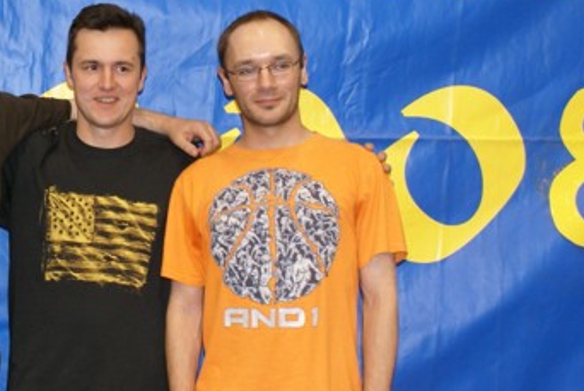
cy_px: 188
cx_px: 82
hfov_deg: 23.1
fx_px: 1397
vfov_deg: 15.9
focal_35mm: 86
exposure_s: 1/30
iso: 400
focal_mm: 28
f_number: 5.6
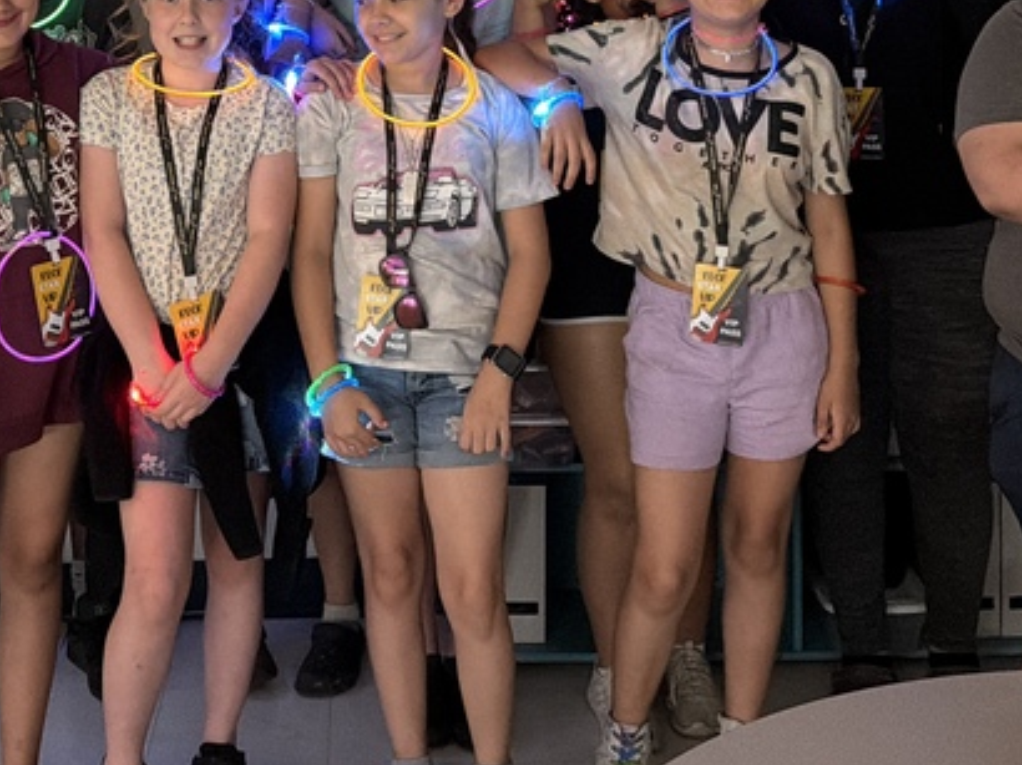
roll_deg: +0.8
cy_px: -12
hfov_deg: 32.1
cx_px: 409
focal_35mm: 60
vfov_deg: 23.3
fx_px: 1770
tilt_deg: -3.8
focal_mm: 6.76
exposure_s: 1/30
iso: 1250
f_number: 1.78
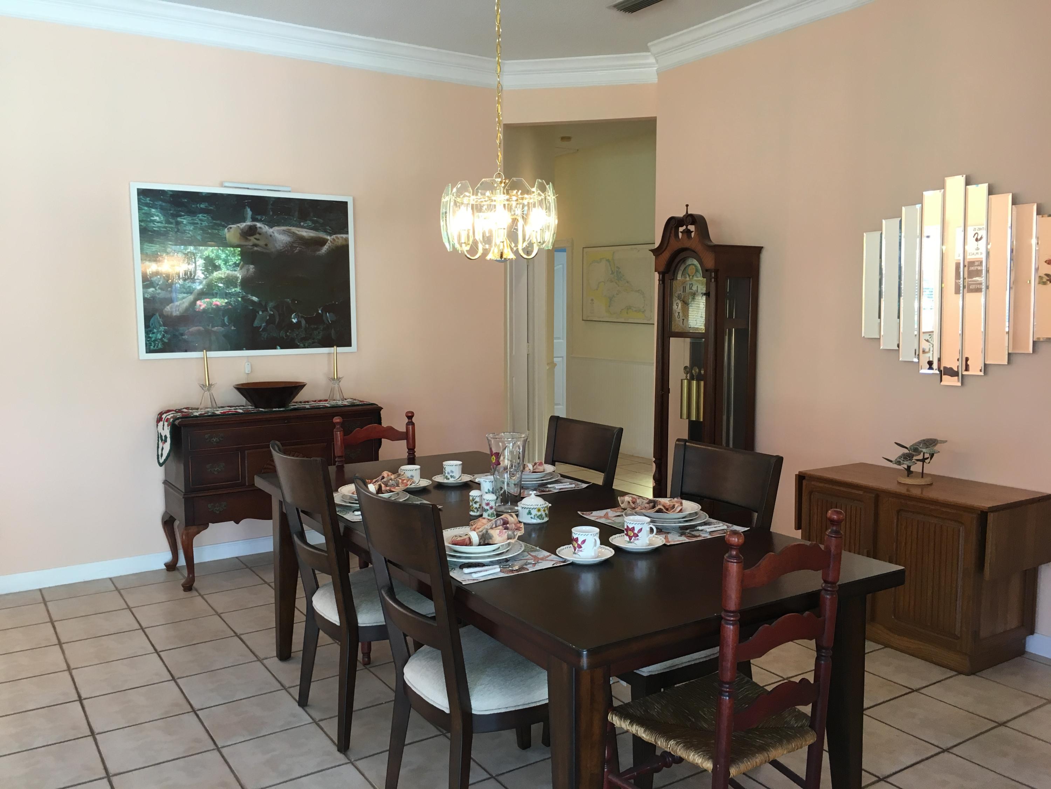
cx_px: 526
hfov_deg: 61.7
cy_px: 394
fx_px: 880
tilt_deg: -4.9
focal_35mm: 29
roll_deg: -0.6
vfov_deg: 48.2
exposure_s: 1/30
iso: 64
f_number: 2.2
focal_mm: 4.15
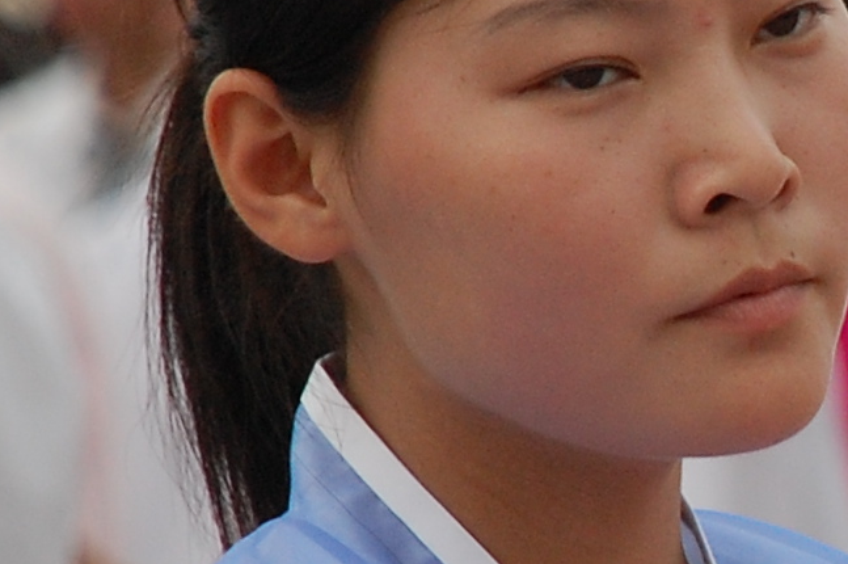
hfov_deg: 2.2
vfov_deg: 1.5
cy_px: 421
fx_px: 22151
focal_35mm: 941
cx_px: 1079
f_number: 5.6
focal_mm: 135
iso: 640
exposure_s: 1/500
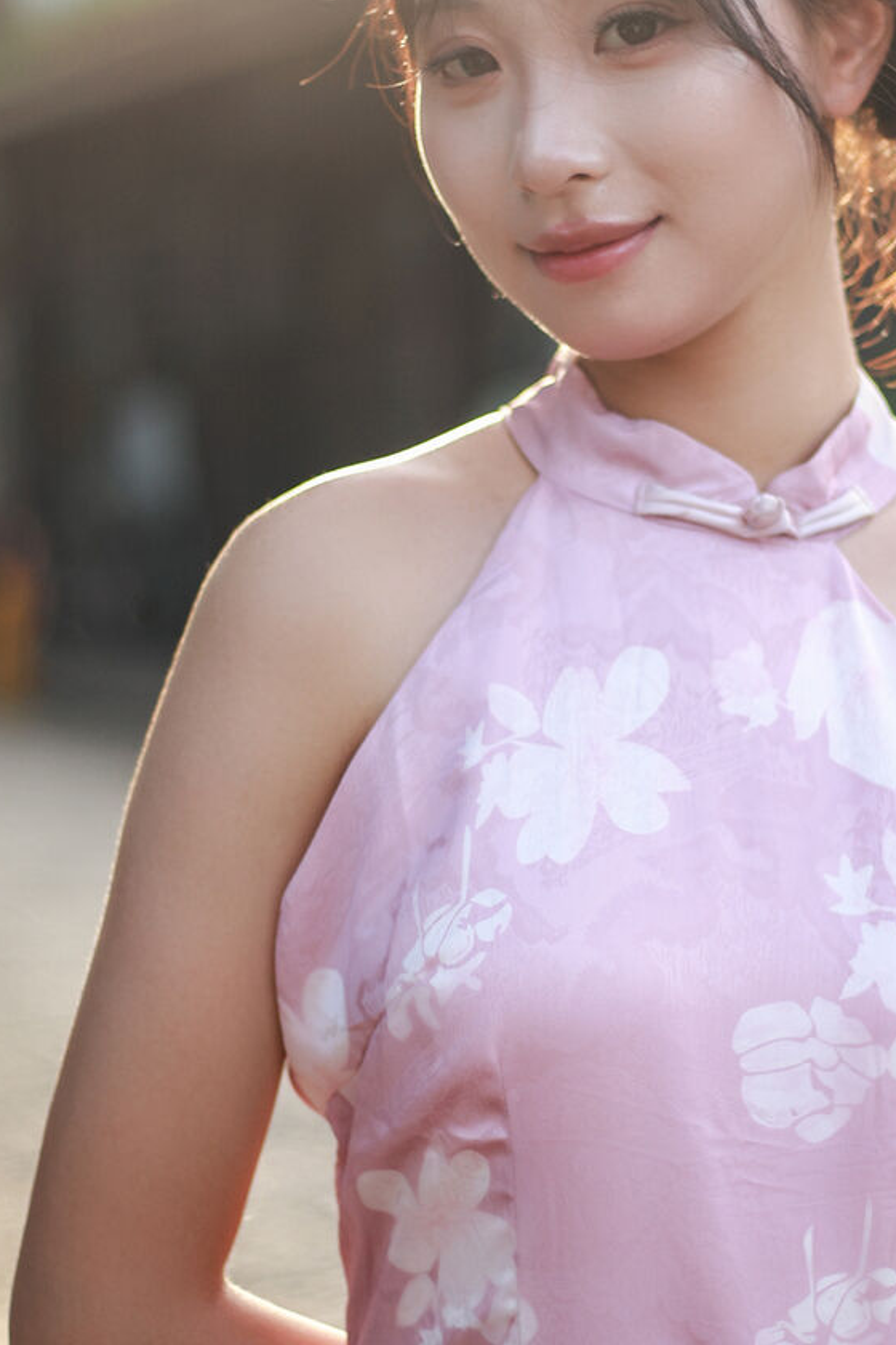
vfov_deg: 19.5
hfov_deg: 13.0
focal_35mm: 105
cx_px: 722
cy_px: 647
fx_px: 3920
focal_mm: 50
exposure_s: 1/2000
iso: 640
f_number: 1.8
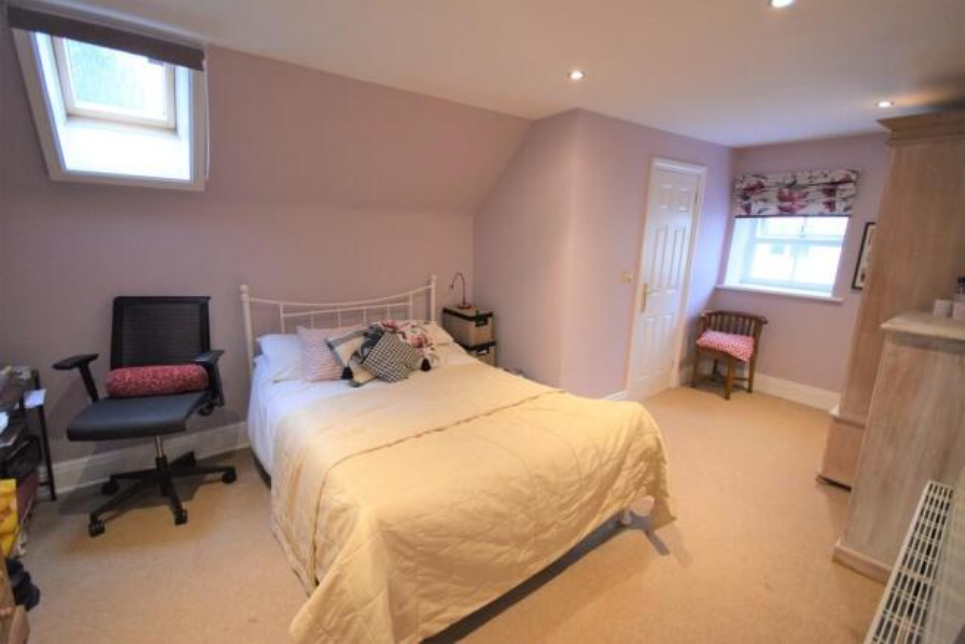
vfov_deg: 77.4
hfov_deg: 100.4
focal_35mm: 15
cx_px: 482
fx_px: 402
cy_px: 322
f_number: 4
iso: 2000
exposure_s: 1/60
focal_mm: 10
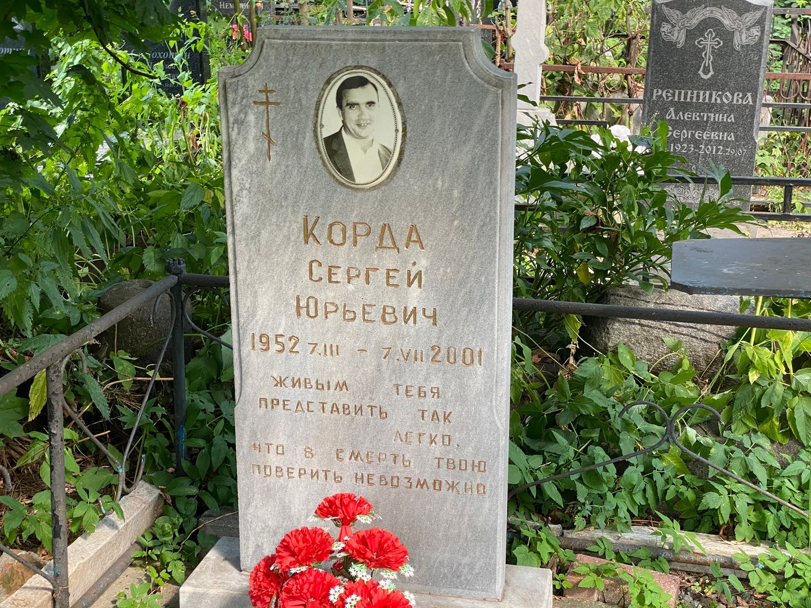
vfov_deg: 28.0
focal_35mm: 52
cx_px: 406
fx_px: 1218
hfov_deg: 36.8
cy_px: 304
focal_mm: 6
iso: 64
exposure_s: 1/121
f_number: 2
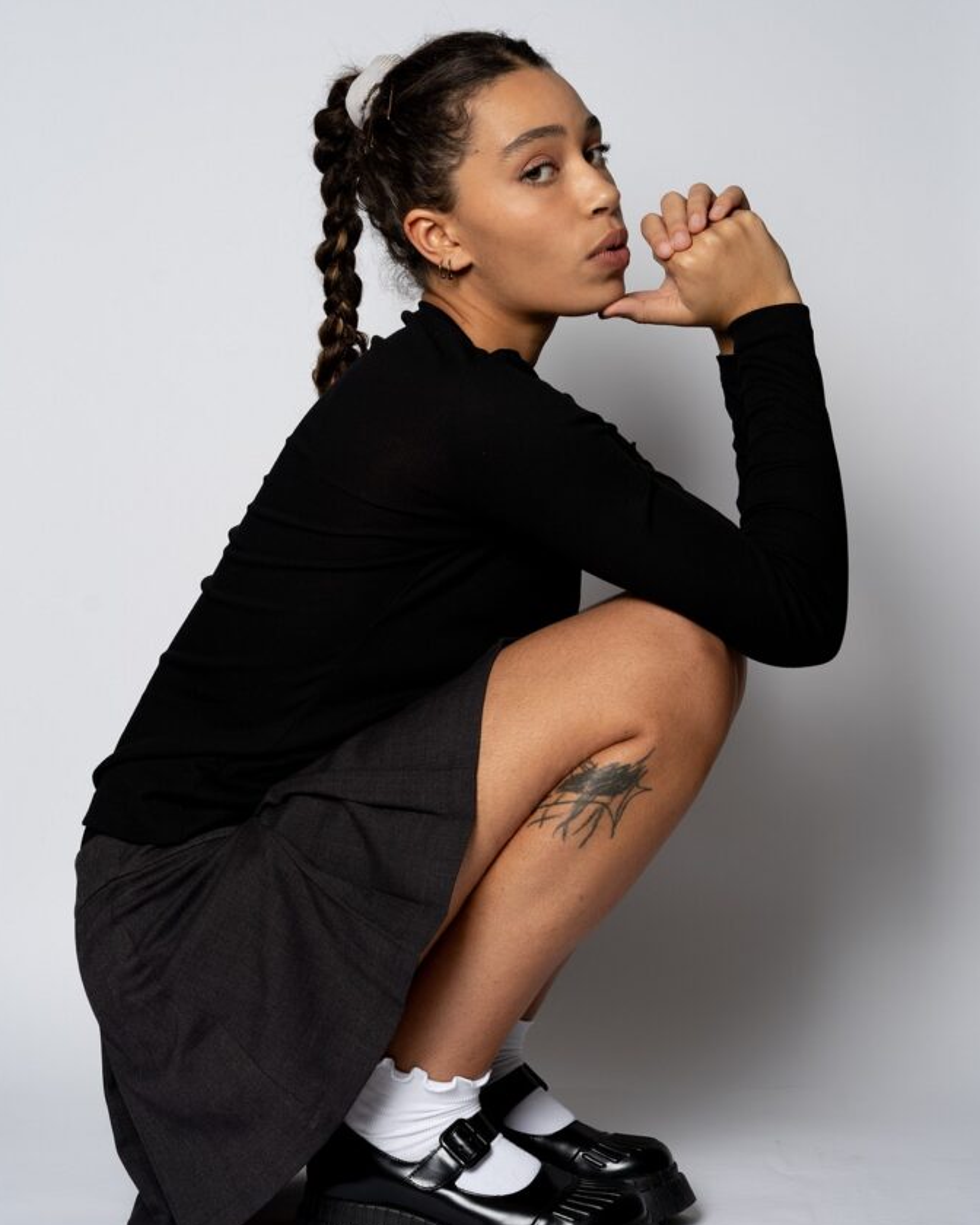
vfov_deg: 34.7
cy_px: 604
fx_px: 1958
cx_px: 491
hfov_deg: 28.1
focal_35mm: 54
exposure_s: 1/125
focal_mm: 47.2
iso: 100
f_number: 7.1
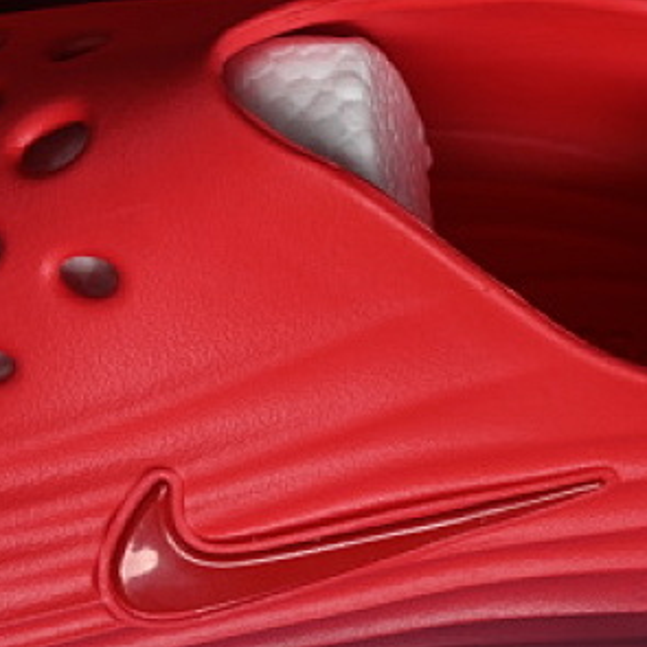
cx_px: 184
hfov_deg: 7.5
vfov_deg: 7.5
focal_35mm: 233
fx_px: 4927
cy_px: 66
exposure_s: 1/60
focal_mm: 50
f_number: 6.3
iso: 160
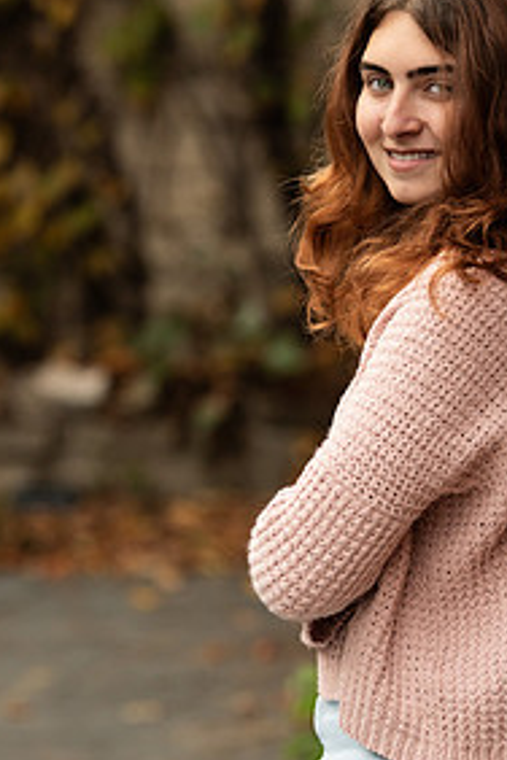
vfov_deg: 11.5
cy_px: 375
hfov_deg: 7.7
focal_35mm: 179
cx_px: 348
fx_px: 3781
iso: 500
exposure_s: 1/320
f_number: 3.5
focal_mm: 112
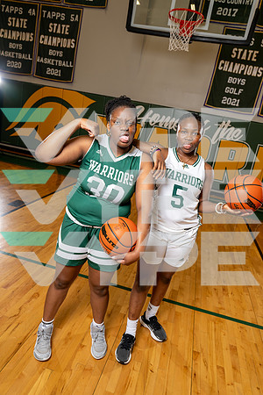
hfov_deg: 47.9
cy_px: 198
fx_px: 296
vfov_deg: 67.4
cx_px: 132
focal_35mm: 27
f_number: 4
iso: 250
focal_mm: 27
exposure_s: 1/250
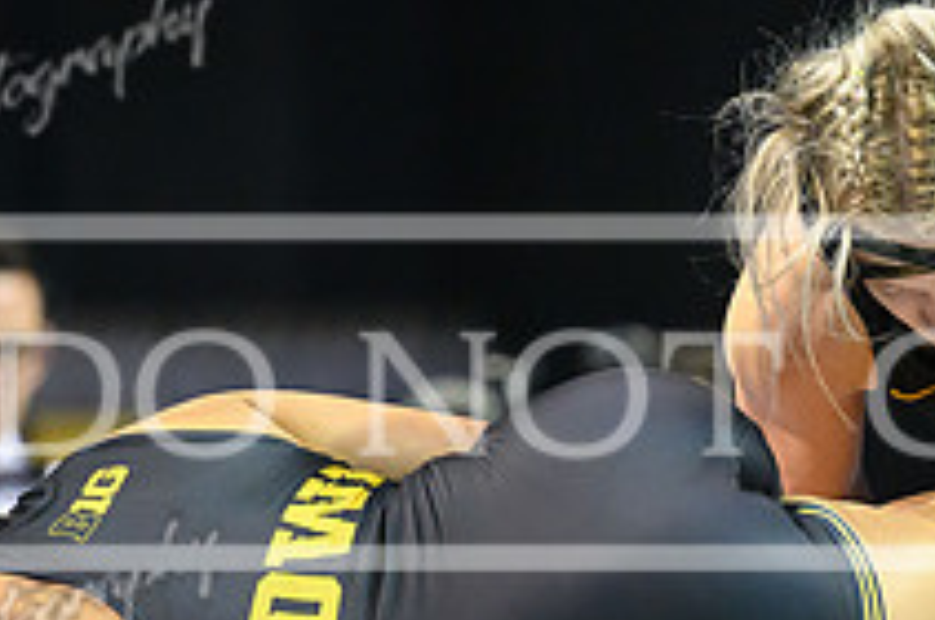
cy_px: 410
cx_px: 783
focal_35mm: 631
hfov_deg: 3.3
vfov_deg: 2.2
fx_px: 16363
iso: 5000
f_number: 2.8
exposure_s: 1/1000
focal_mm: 185
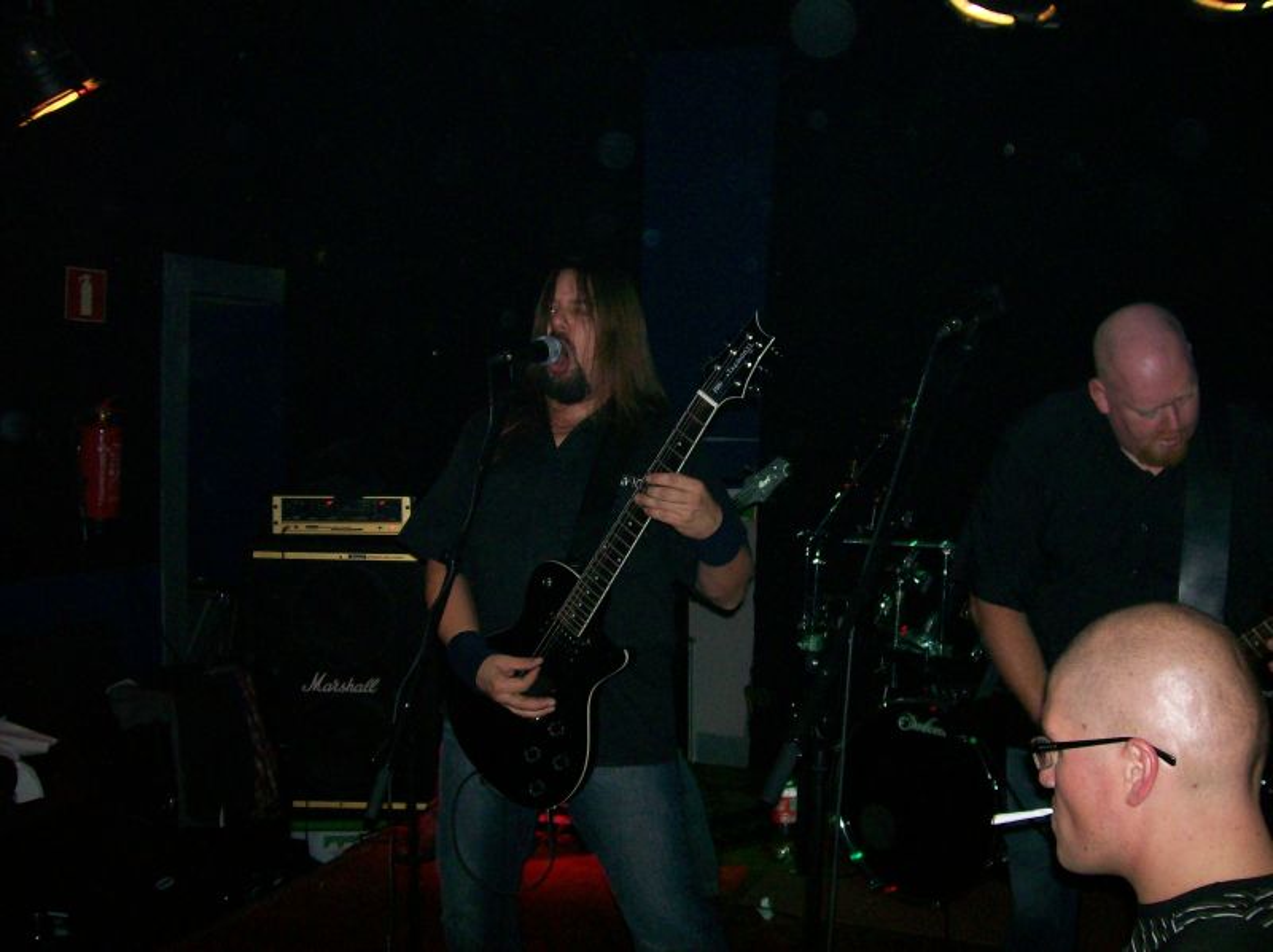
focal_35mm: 36
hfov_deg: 51.4
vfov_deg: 39.6
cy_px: 476
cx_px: 636
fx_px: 1322
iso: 140
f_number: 2.7
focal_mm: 6
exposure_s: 1/64
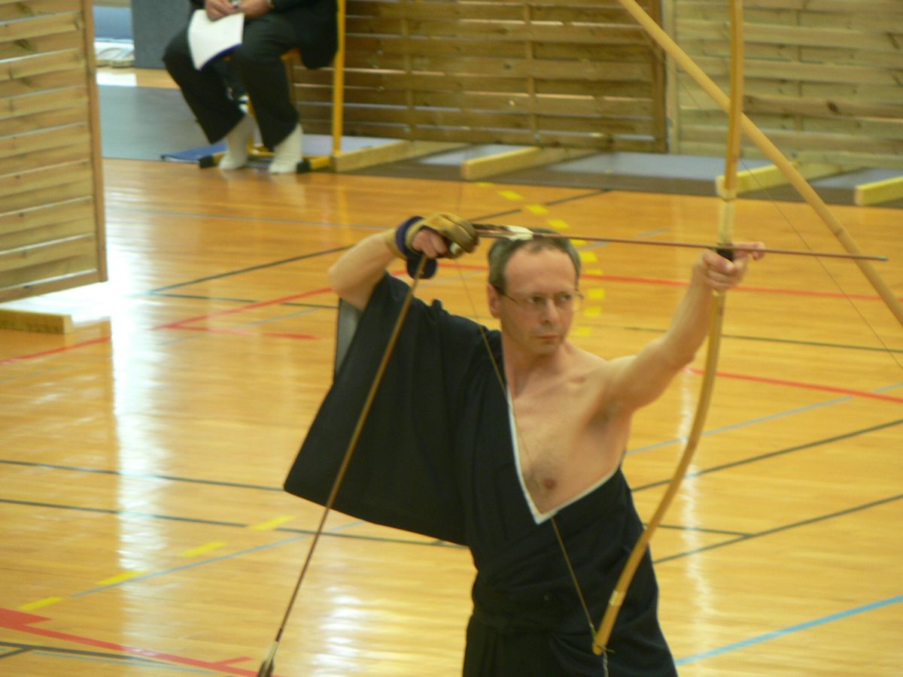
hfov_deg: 5.7
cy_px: 338
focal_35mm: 345
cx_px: 452
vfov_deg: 4.3
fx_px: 9000
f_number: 3.3
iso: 100
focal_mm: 57.6
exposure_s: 1/20
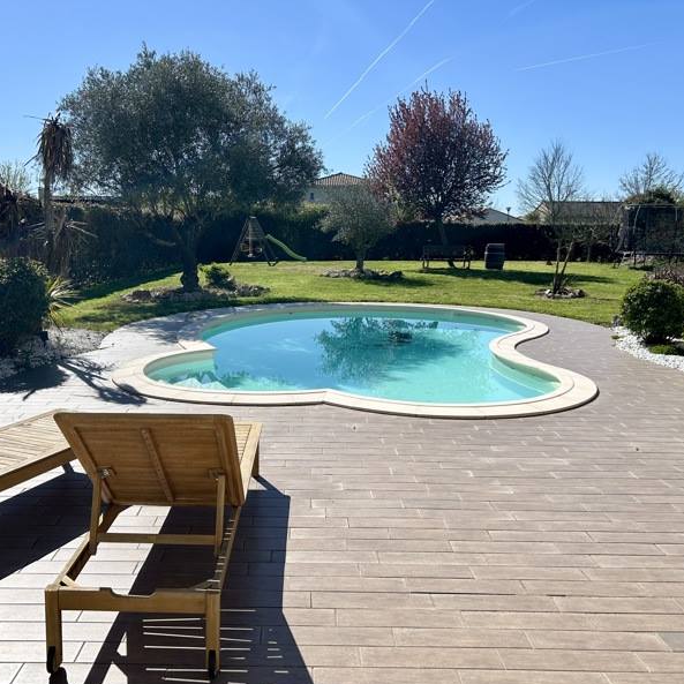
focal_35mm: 31
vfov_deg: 52.5
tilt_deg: -9.4
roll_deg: -0.2
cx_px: 295
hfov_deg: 52.4
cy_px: 345
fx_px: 693
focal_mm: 5.7
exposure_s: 1/5882
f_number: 1.5
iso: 50
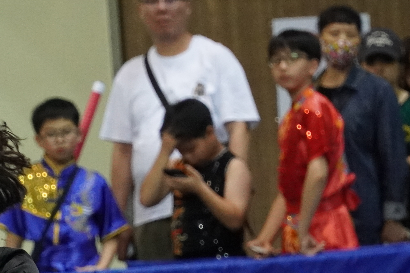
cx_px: -4
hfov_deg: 4.3
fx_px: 5393
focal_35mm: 474
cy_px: 290
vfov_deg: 2.9
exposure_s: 1/320
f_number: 4
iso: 2500
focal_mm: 105
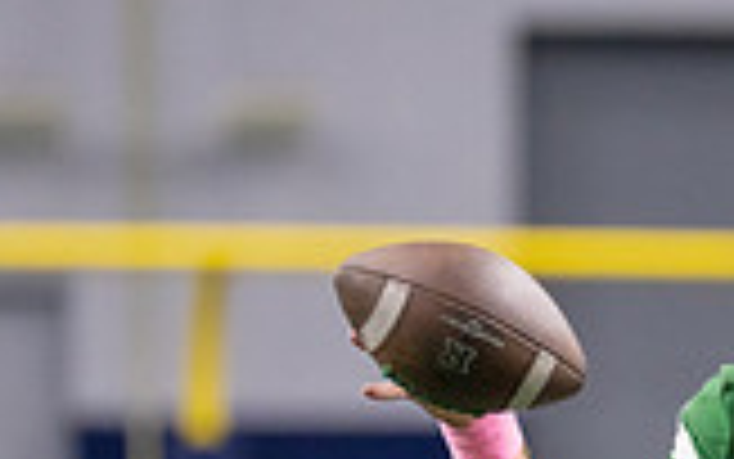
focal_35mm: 959
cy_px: 502
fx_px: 19190
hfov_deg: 2.2
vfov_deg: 1.4
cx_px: 937
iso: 2000
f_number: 2.8
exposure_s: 1/1000
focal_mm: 200
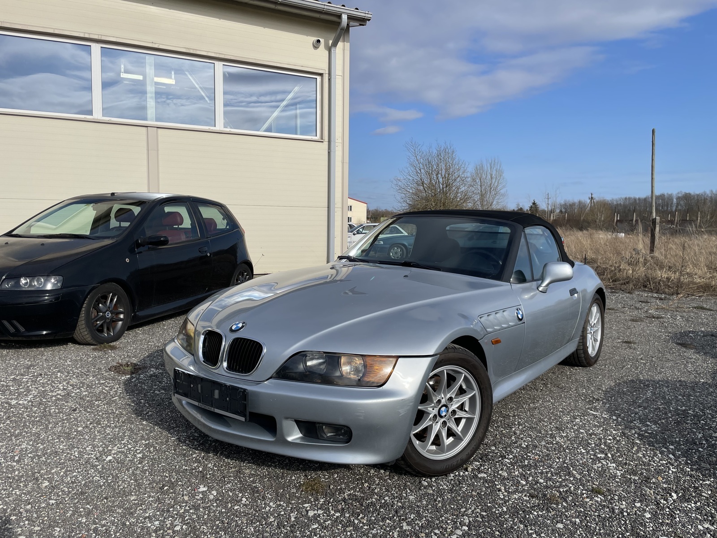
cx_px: 358
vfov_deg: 53.1
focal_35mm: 26
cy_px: 269
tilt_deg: -4.5
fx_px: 539
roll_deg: -0.6
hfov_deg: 67.3
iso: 32
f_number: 1.6
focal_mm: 4.2
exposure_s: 1/5291
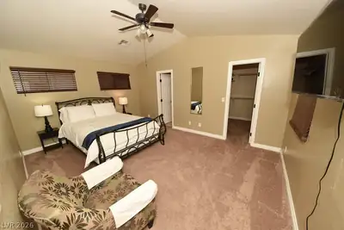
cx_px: 172
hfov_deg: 112.6
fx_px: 115
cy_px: 115
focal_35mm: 12
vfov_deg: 90.1
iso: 500
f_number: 8
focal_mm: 12
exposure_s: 1/125
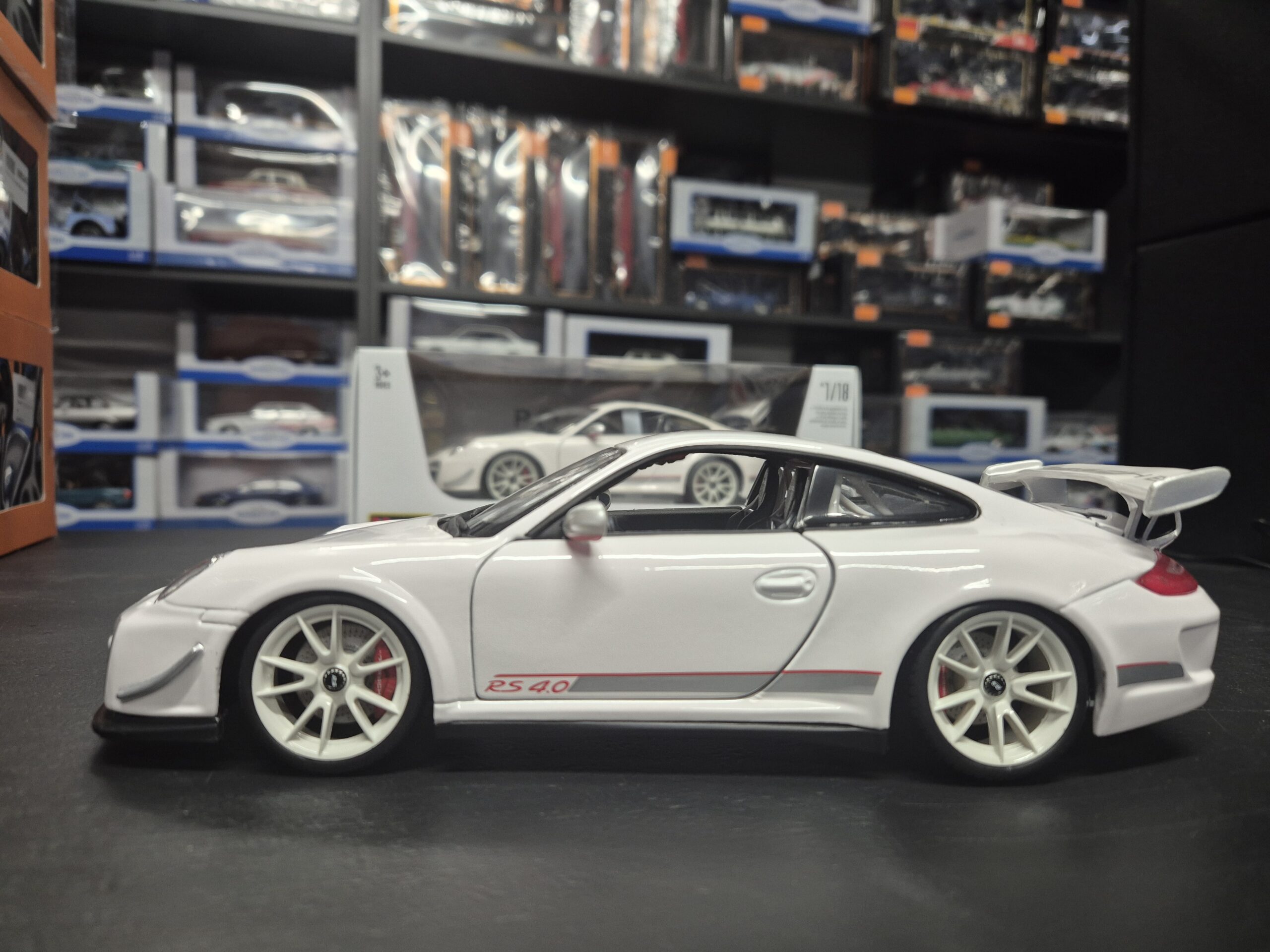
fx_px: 844
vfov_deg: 58.9
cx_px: 635
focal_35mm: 23
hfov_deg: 73.9
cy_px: 476
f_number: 1.8
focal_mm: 5.4
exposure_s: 1/100
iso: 250
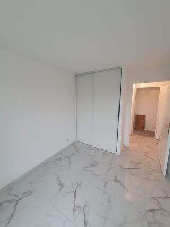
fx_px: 85
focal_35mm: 13
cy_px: 114
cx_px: 85
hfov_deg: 89.9
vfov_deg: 106.2
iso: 100
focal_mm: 1.8
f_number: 2.2
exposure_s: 1/50
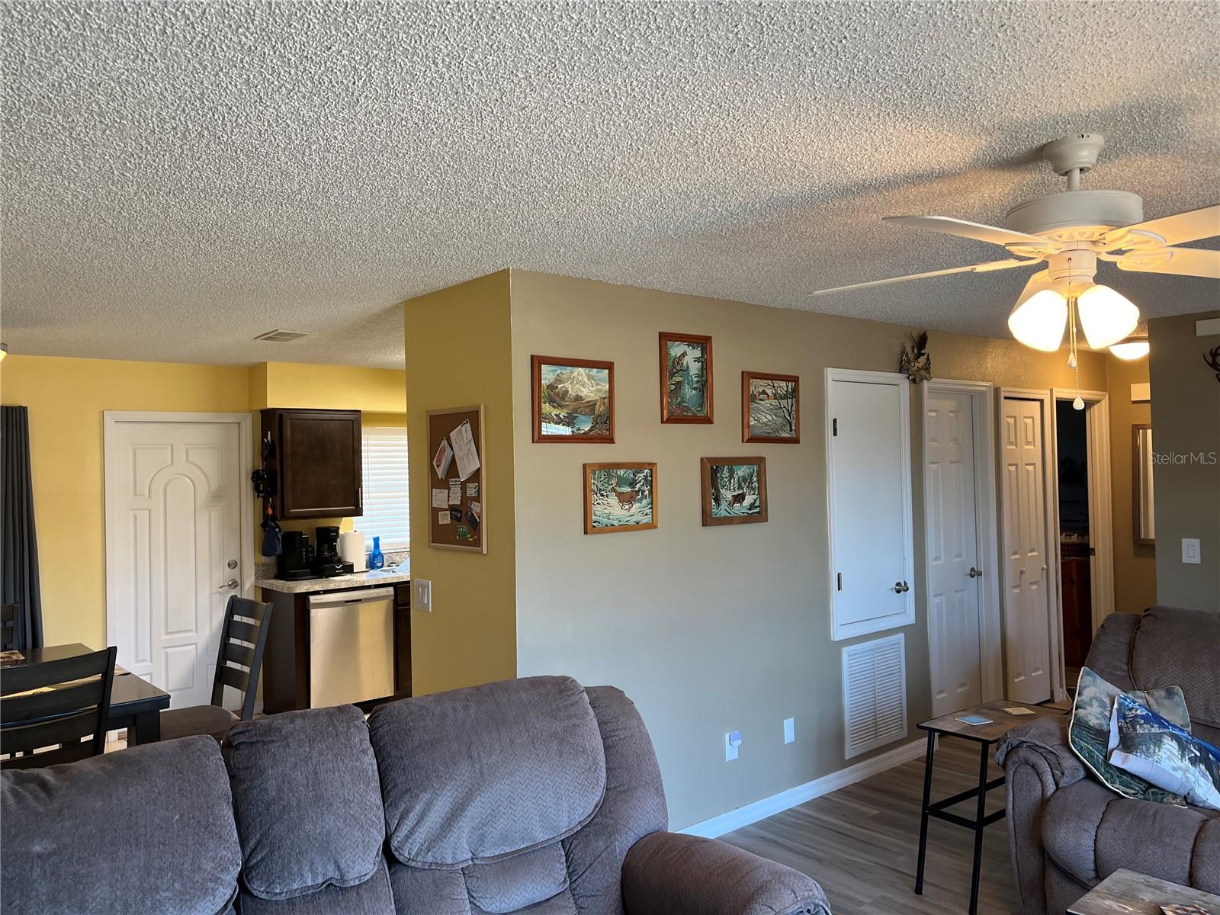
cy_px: 458
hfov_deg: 67.3
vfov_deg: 53.1
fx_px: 916
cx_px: 610
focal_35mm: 26
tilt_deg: +0.1
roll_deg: +2.3
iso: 80
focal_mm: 5.1
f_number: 1.6
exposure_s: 1/60
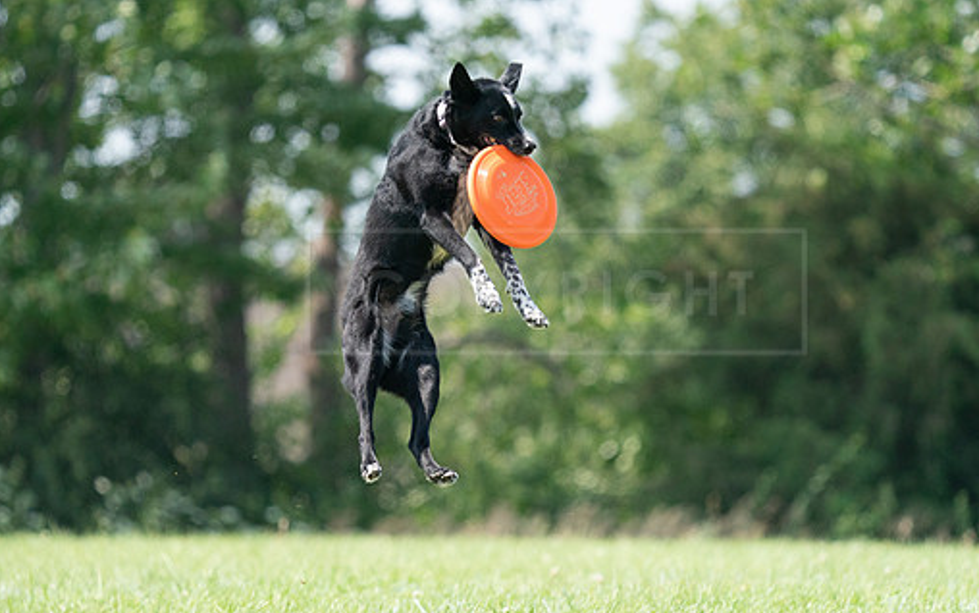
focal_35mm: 428
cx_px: 490
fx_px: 11424
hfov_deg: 4.9
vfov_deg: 3.1
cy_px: 325
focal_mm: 368
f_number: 6.3
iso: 2500
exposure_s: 1/4000
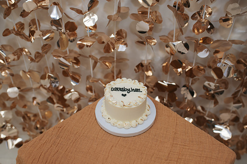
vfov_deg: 35.4
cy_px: 88
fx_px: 258
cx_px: 124
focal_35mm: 38
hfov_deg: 51.2
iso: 320
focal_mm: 35
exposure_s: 1/160
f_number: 2.8
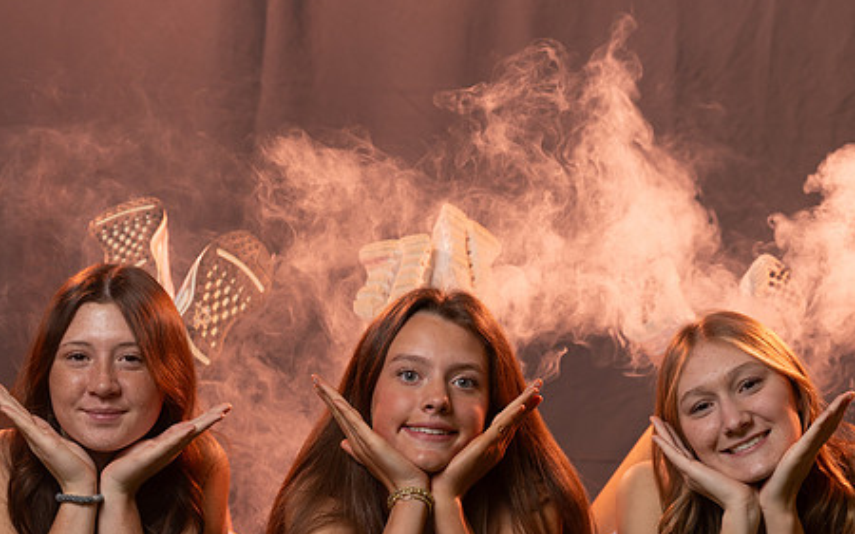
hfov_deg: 10.8
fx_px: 4519
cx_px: 544
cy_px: 426
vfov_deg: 6.8
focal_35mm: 194
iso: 125
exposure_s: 1/200
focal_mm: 93
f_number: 5.6
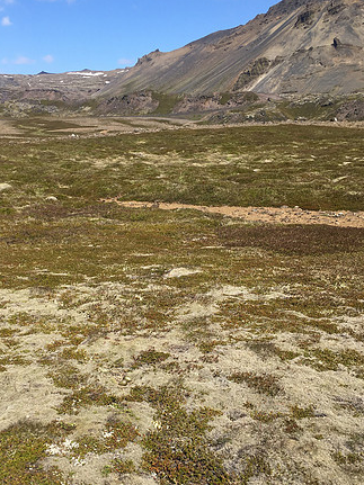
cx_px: 141
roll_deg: +1.8
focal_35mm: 39
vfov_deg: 47.7
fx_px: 547
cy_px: 278
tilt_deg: -14.7
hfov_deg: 36.6
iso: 25
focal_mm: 4.15
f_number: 2.2
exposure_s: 1/1538
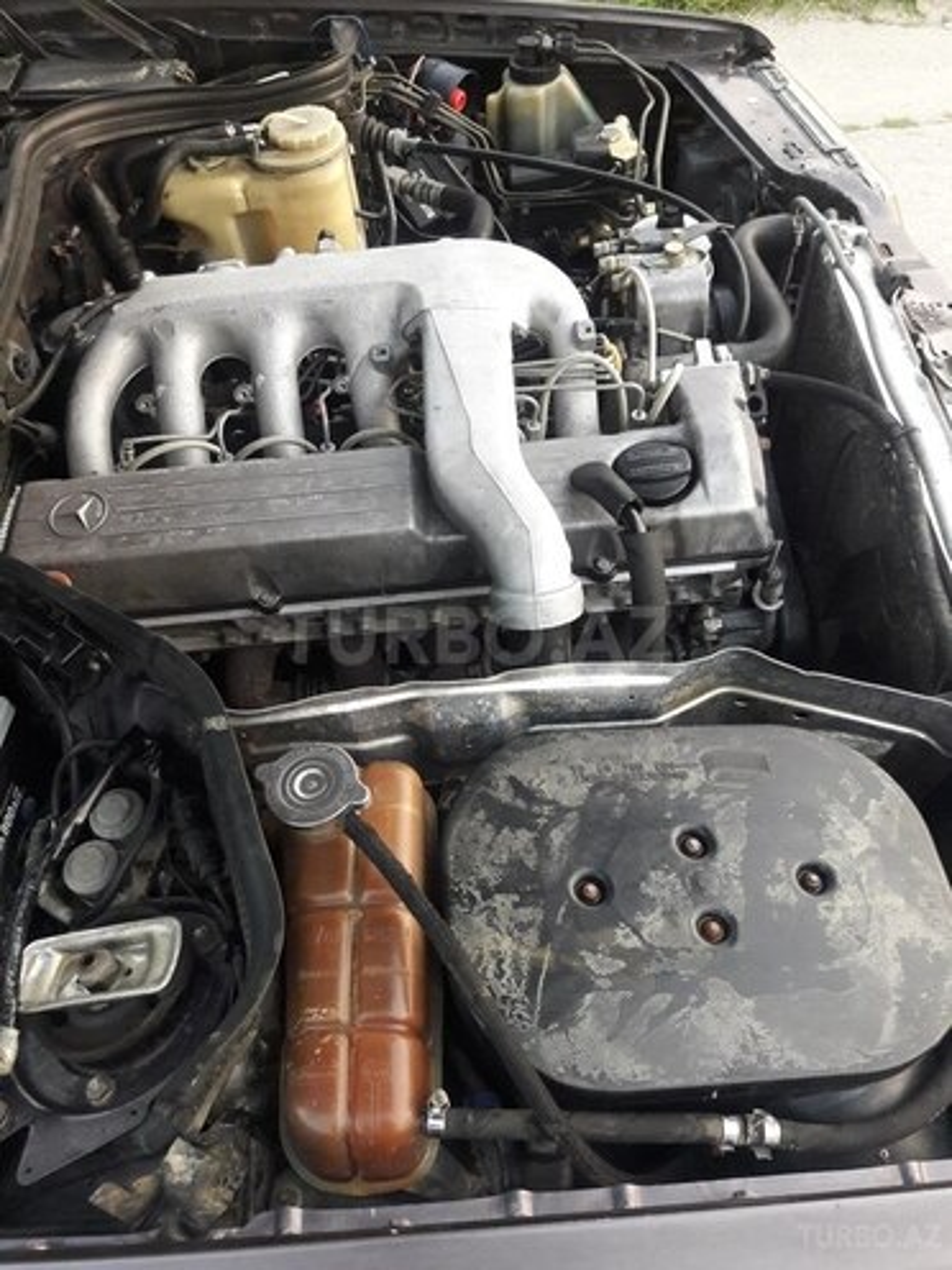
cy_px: 635
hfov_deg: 49.7
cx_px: 476
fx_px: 1027
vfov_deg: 63.4
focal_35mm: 28
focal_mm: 3.7
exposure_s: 1/33
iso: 200
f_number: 1.9
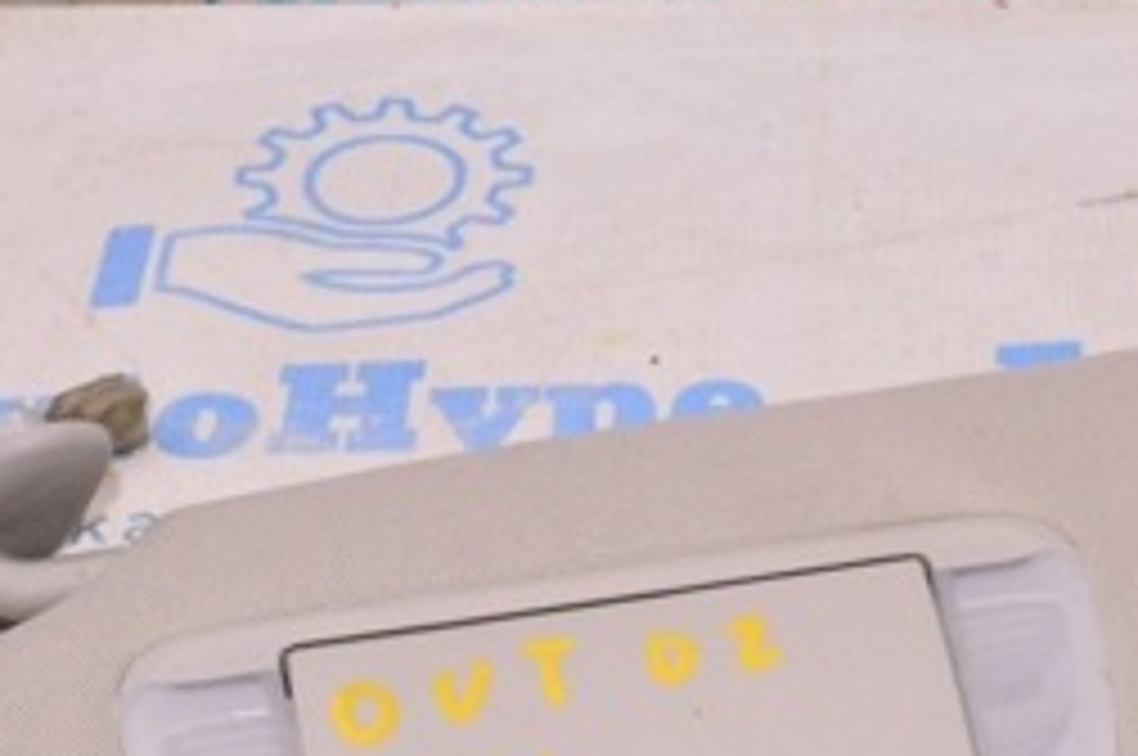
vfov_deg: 14.7
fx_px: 2873
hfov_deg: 22.0
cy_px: 749
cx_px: 967
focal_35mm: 91
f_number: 8
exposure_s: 1/125
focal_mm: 24
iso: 1600
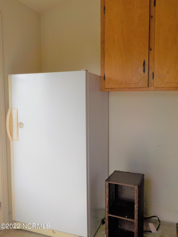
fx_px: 206
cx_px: 89
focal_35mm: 30
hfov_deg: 46.8
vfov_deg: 60.0
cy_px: 118
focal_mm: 4.1
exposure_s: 1/100
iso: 125
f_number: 3.3
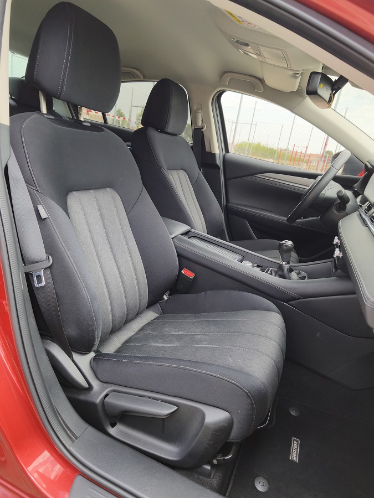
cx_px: 187
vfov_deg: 73.9
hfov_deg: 58.9
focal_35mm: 23
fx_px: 331
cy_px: 249
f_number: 1.7
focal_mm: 5.35
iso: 50
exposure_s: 1/733
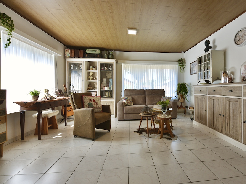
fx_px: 114
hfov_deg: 93.6
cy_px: 89
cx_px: 144
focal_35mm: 16
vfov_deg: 78.1
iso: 200
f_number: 5
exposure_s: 1/100
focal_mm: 14
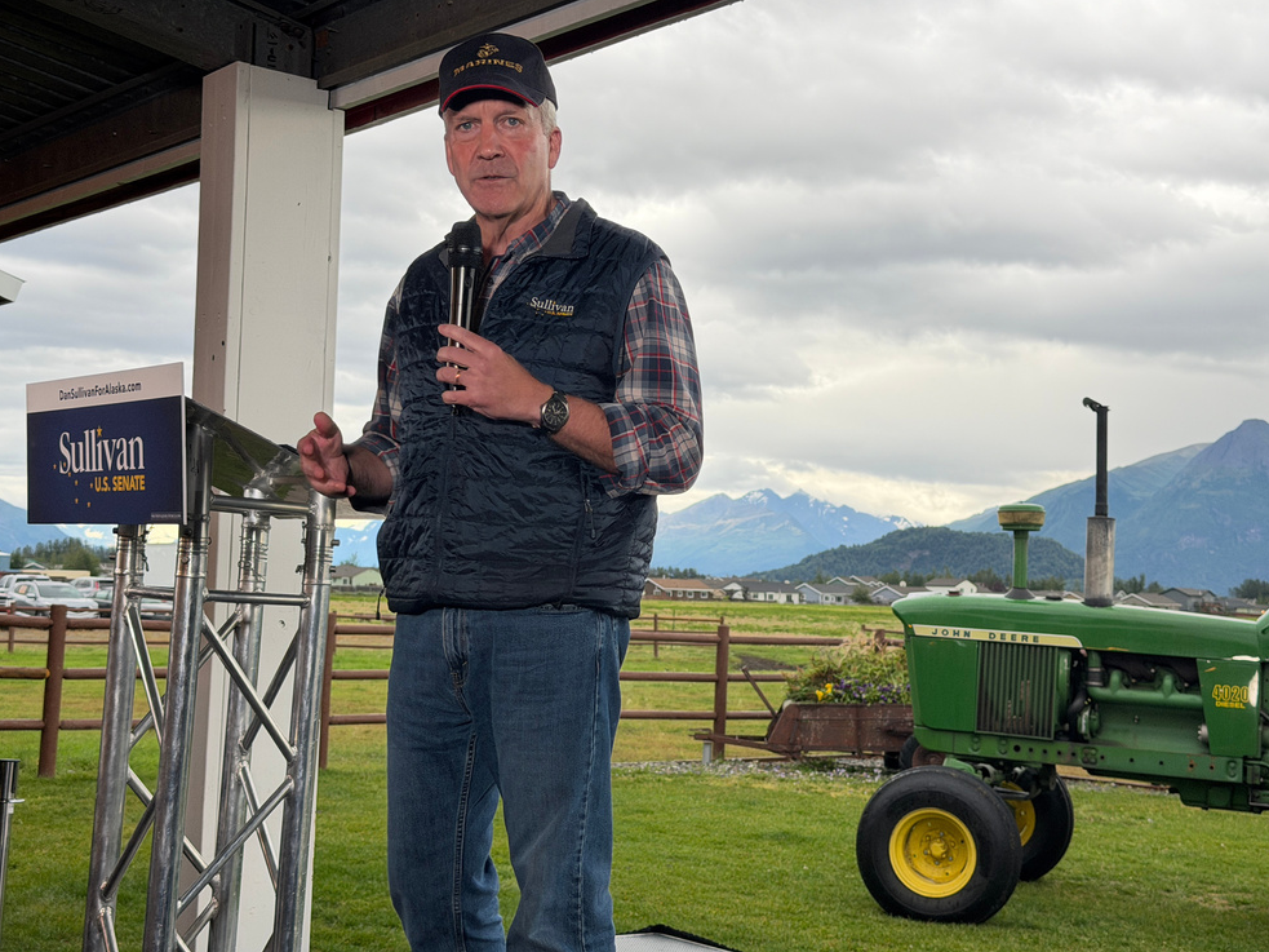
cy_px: 468
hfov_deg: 38.2
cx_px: 624
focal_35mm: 50
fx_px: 1833
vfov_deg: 29.1
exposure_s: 1/352
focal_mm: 6.8
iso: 64
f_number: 1.8
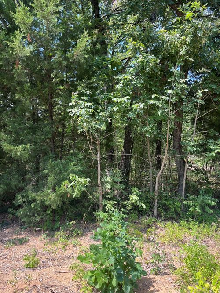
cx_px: 110
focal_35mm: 26
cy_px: 146
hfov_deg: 53.0
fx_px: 220
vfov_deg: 67.3
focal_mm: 5.1
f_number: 1.6
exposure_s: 1/639
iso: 50
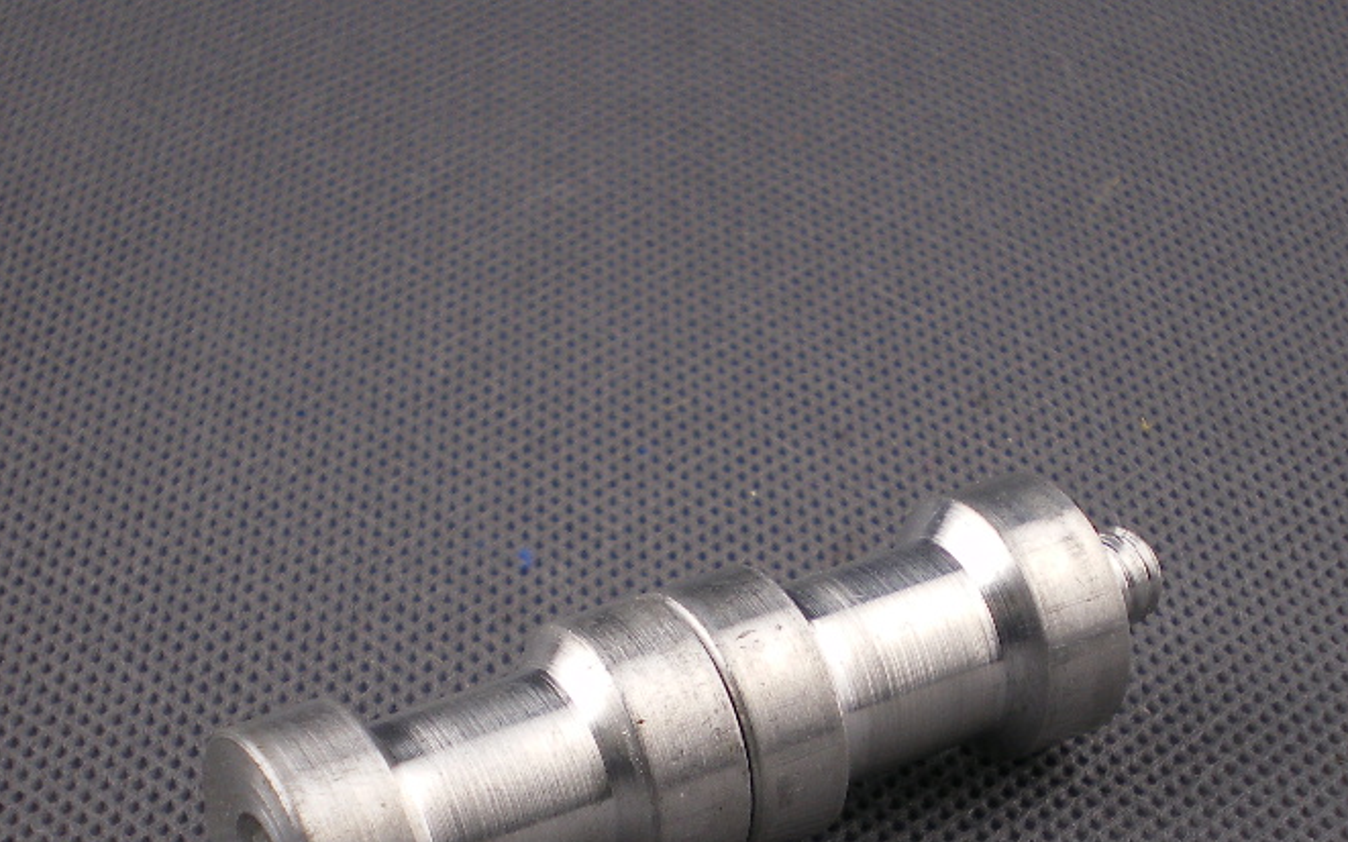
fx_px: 3380
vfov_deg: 14.1
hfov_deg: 22.6
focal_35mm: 92
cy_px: 720
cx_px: 722
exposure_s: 1/100
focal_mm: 9.3
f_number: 3.9
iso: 64
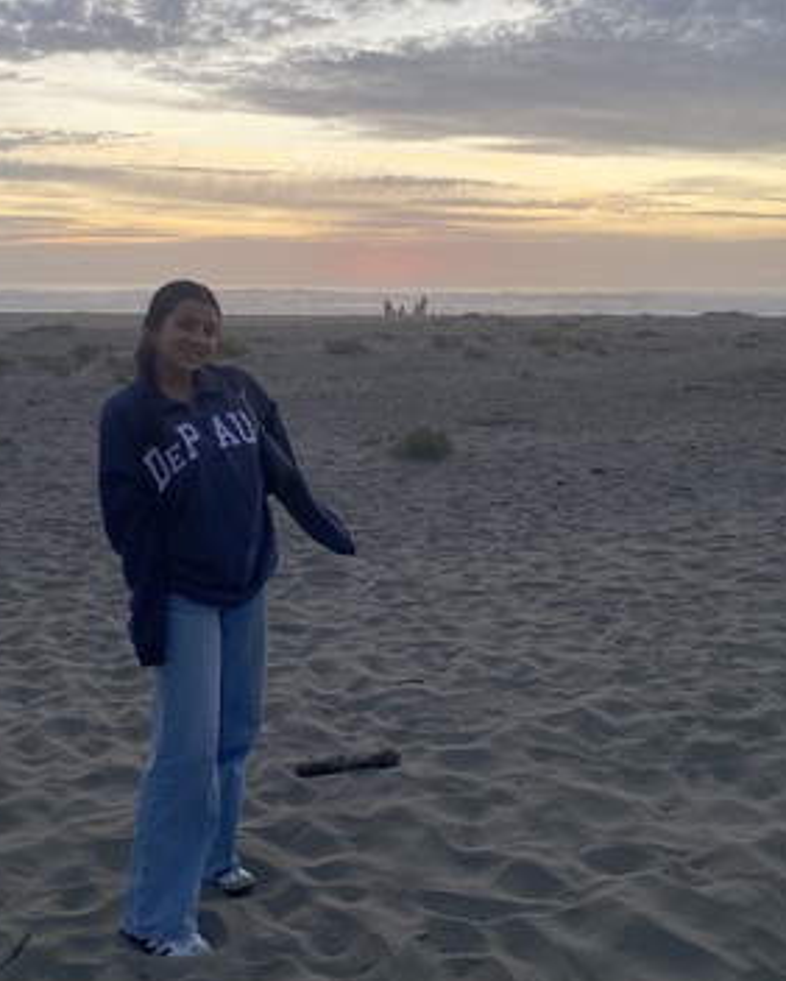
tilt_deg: -5.9
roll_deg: +0.4
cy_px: 404
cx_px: 300
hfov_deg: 40.9
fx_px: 1046
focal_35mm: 36
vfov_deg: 50.0
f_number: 1.8
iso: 32
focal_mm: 4.25
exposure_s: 1/122
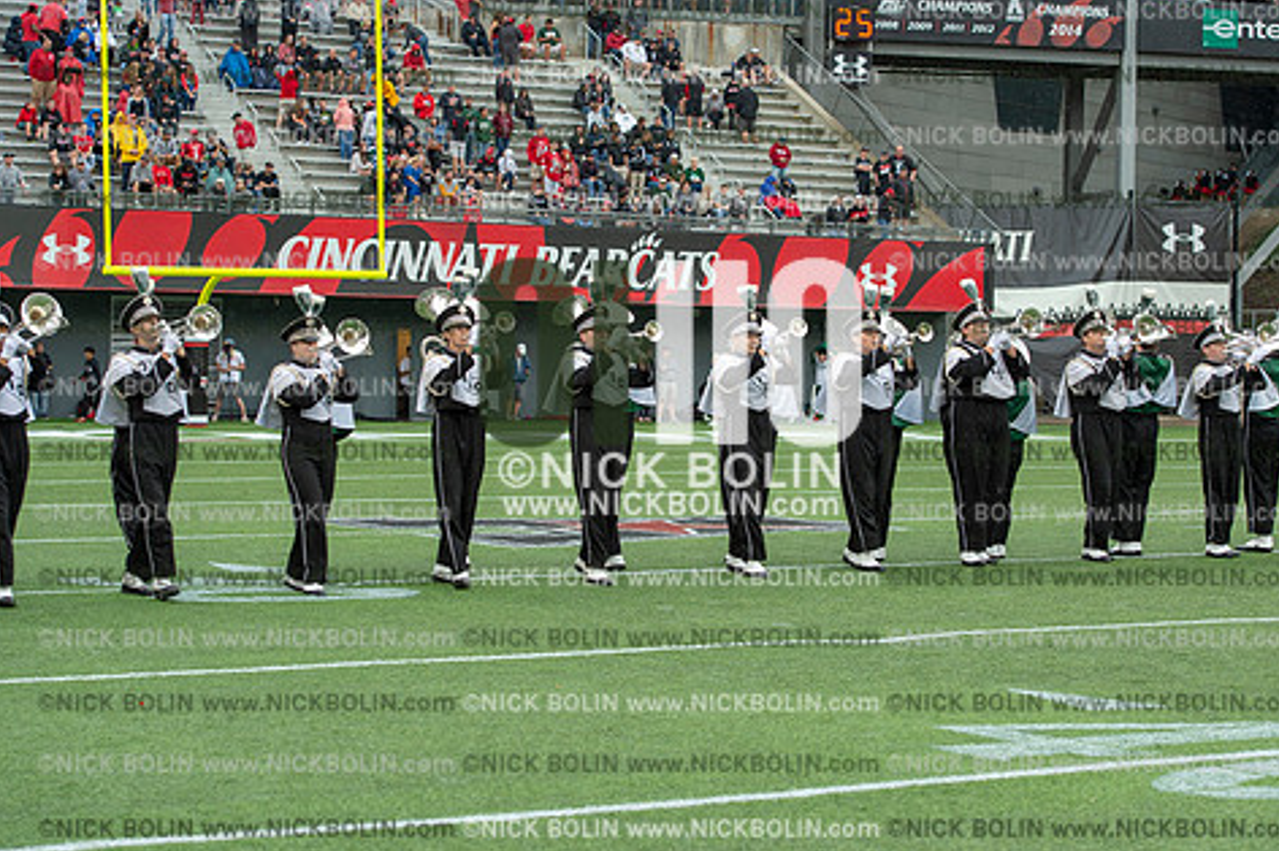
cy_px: 388
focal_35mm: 86
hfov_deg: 23.7
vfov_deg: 15.9
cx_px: 669
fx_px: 3053
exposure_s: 1/500
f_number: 4
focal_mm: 70
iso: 400
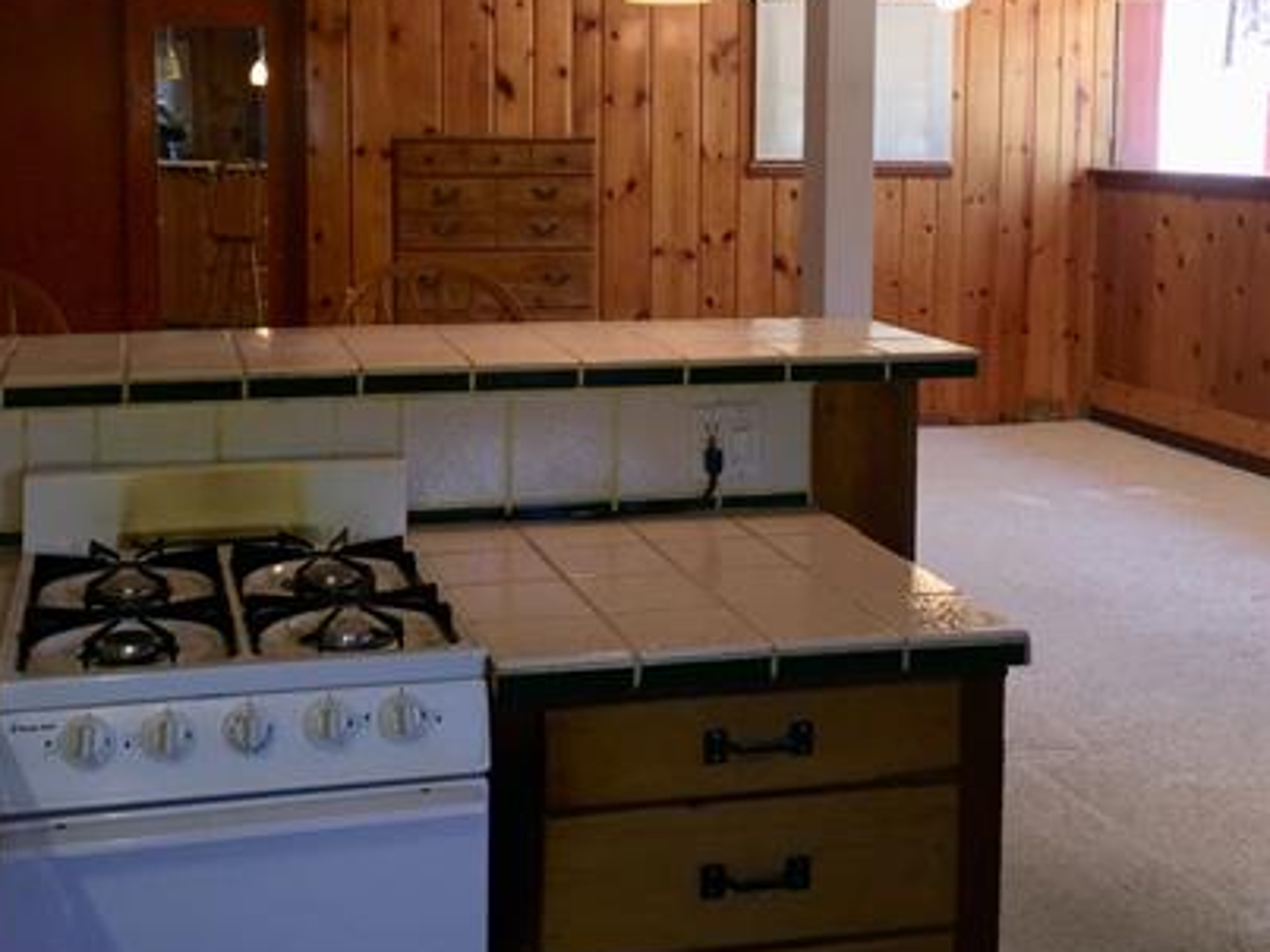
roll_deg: -1.1
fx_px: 1687
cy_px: 232
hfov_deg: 41.2
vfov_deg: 30.9
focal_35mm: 46
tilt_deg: -4.3
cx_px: 570
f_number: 2.2
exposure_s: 1/30
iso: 32
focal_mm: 4.15
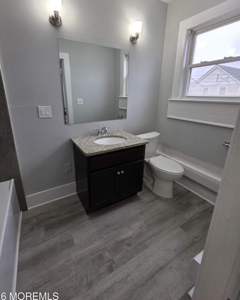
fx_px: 133
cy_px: 135
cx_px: 109
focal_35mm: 15
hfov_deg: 83.8
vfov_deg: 96.5
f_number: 1.9
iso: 64
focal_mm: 2.2
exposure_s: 1/120
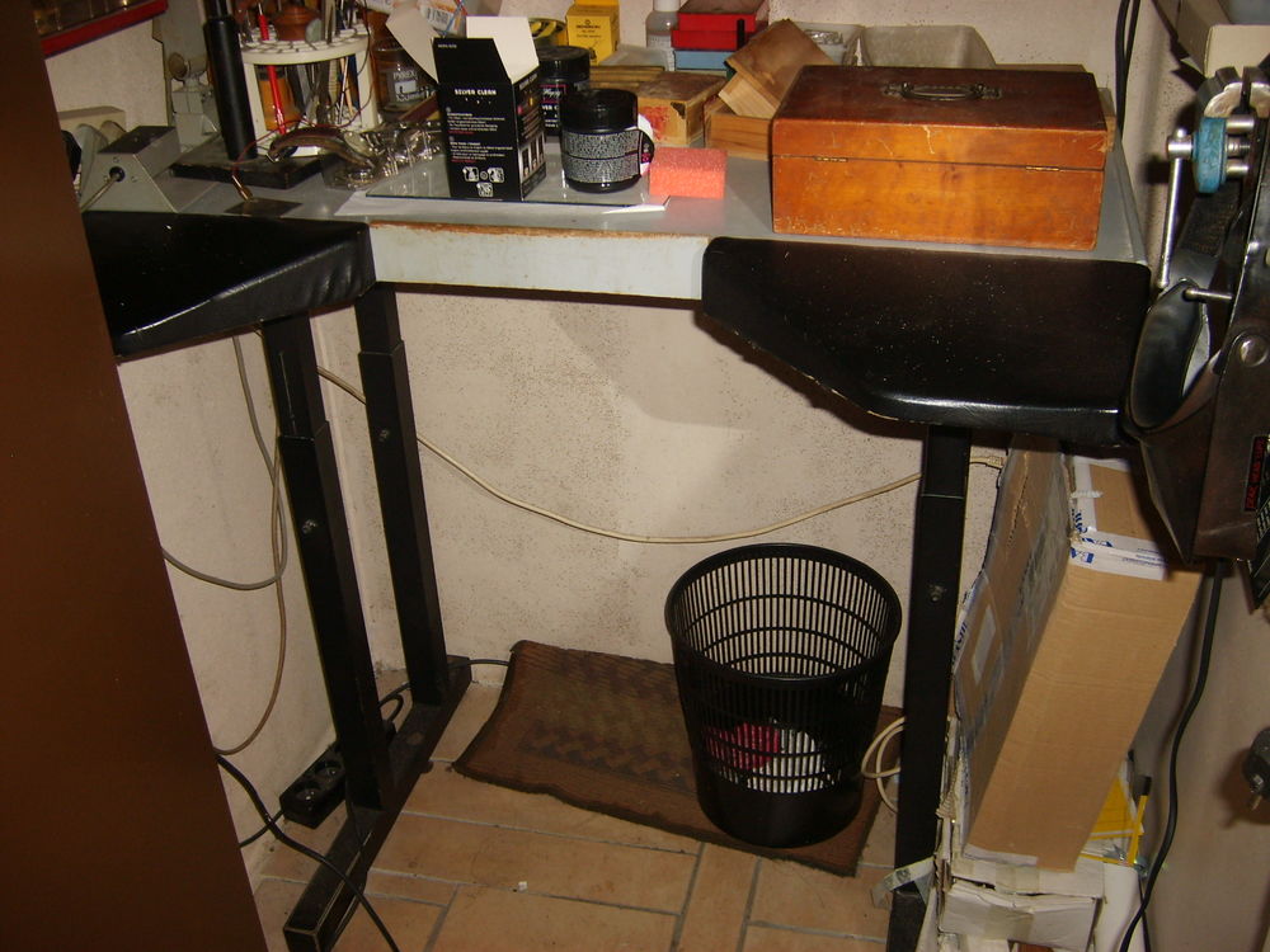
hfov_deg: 52.6
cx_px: 635
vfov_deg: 40.7
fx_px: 1284
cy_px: 476
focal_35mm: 35
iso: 100
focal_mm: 5.8
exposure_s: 1/45
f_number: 2.8
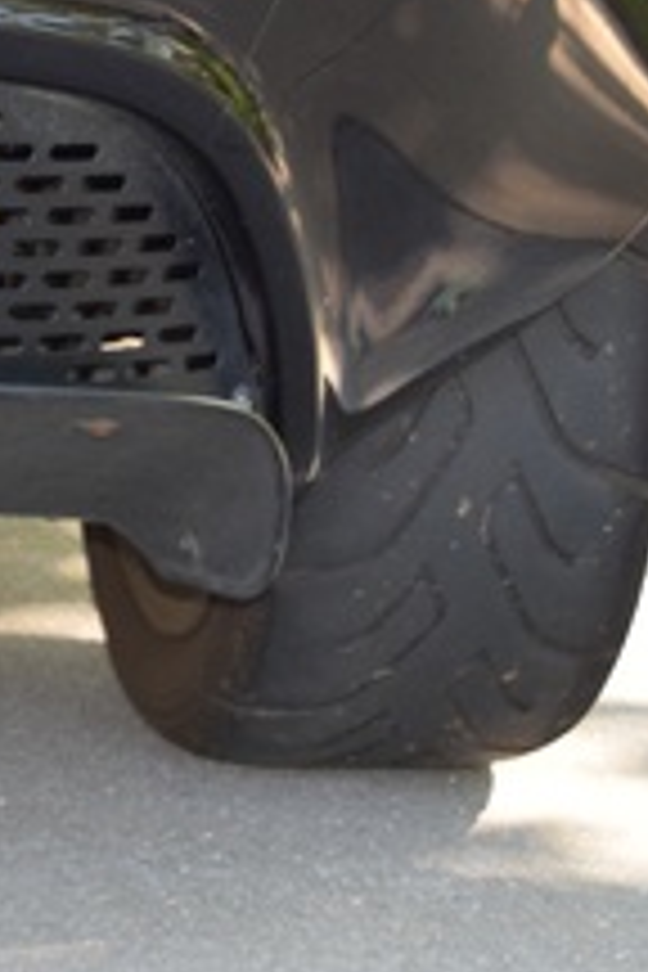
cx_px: -918
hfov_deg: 7.6
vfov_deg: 12.1
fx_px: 4509
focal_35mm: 167
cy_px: -164
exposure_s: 1/125
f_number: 5.6
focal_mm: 30
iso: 500
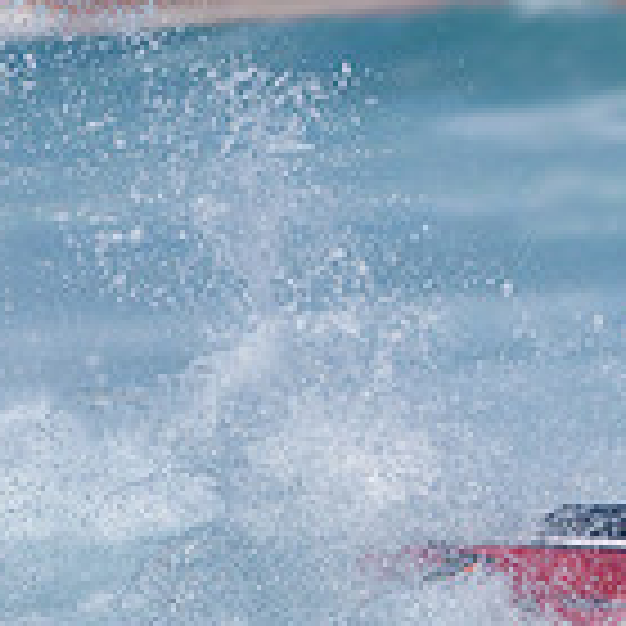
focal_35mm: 2169
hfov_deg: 0.8
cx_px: 667
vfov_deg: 0.8
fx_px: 44377
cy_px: 629
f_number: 5.6
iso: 100
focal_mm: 500
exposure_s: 1/2000
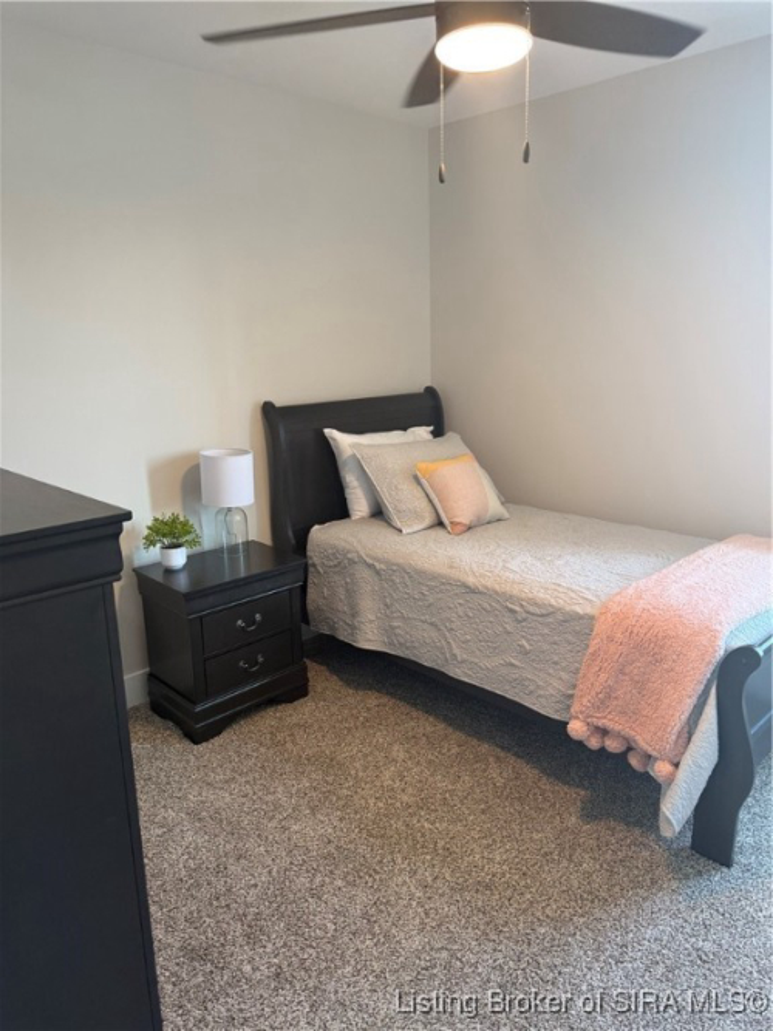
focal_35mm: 24
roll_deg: +0.7
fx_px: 715
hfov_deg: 56.8
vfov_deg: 71.6
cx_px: 386
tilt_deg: -13.5
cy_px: 516
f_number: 1.78
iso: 200
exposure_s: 1/120
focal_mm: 6.76
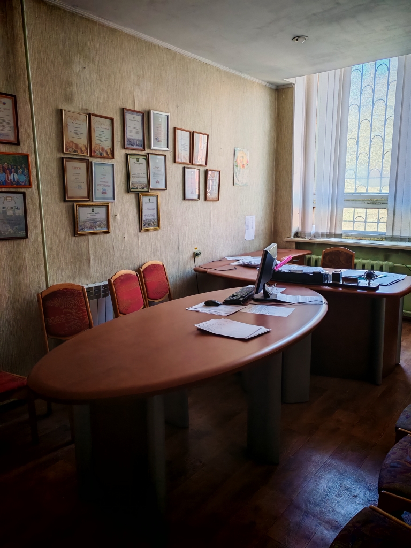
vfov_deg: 65.3
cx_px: 206
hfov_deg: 51.4
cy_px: 274
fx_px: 427
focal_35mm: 27
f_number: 1.95
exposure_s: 1/100
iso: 400
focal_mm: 5.52
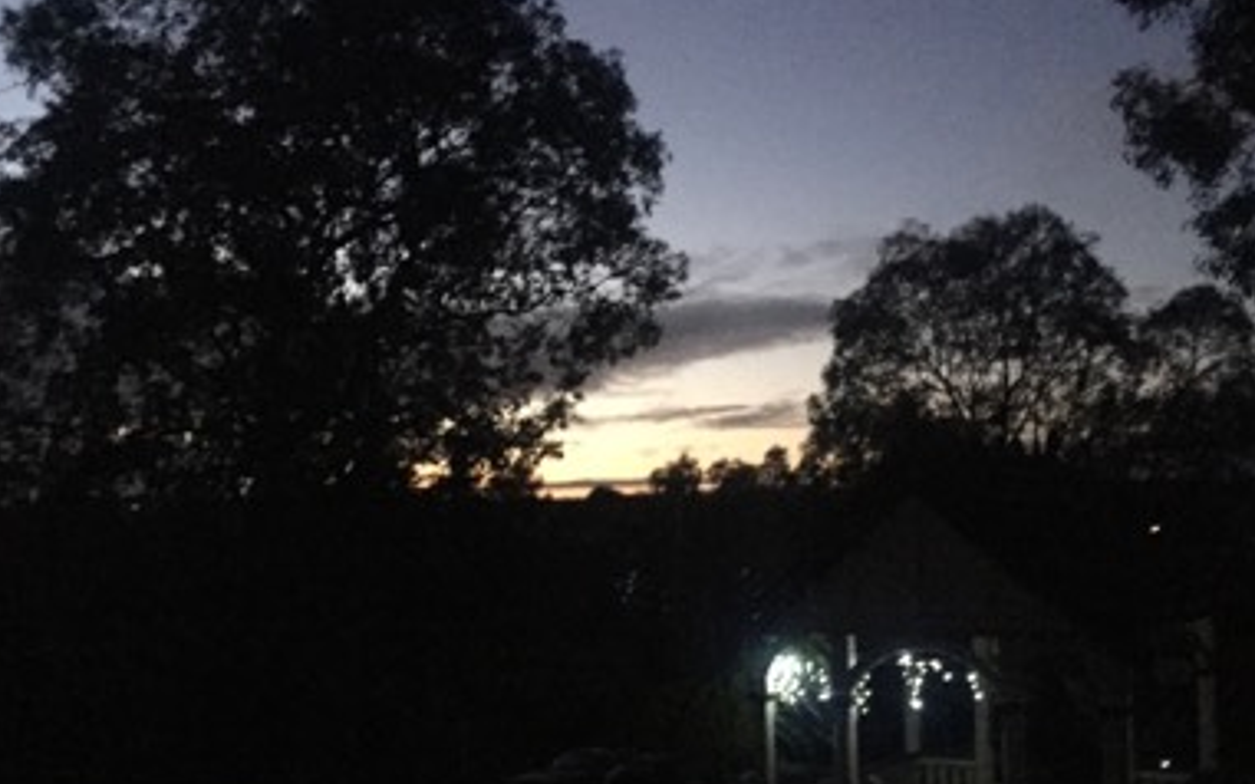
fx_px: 1436
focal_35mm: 42
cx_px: 646
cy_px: 520
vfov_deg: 30.3
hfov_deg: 47.2
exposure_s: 1/15
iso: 2000
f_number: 2.2
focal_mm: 4.15
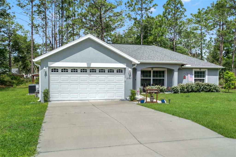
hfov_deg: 54.4
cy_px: 78
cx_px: 118
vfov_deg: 37.8
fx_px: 229
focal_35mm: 35
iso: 320
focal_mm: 35
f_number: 8
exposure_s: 1/1000
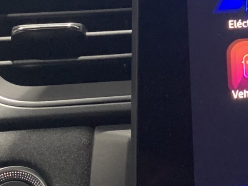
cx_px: 337
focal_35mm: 111
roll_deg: +0.4
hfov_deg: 16.6
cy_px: -5
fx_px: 795
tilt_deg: -5.1
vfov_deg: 13.1
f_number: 1.8
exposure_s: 1/33
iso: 320
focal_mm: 4.25
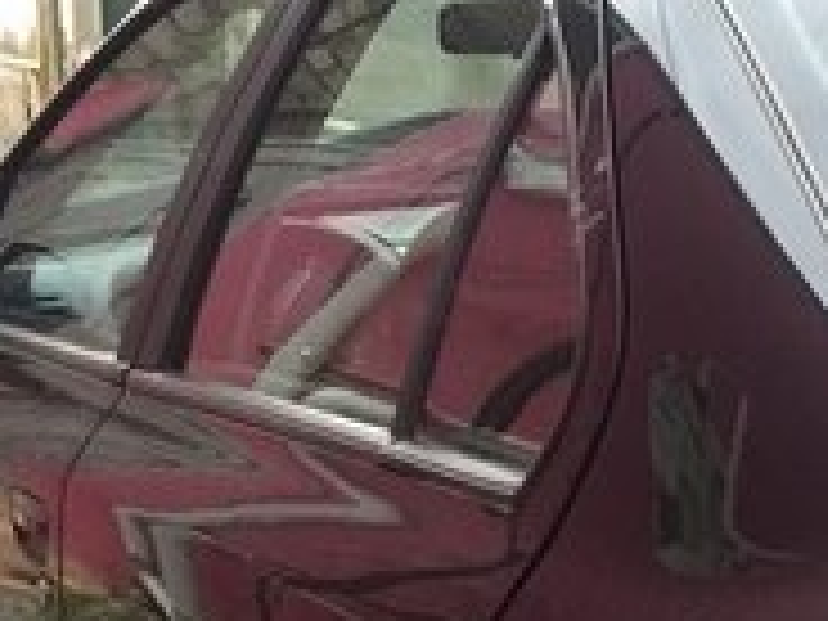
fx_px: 2488
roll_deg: +0.1
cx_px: 585
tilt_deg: -21.9
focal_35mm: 104
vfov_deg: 13.5
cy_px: 889
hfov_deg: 18.8
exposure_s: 1/33
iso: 40
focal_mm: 4.15
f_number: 2.2
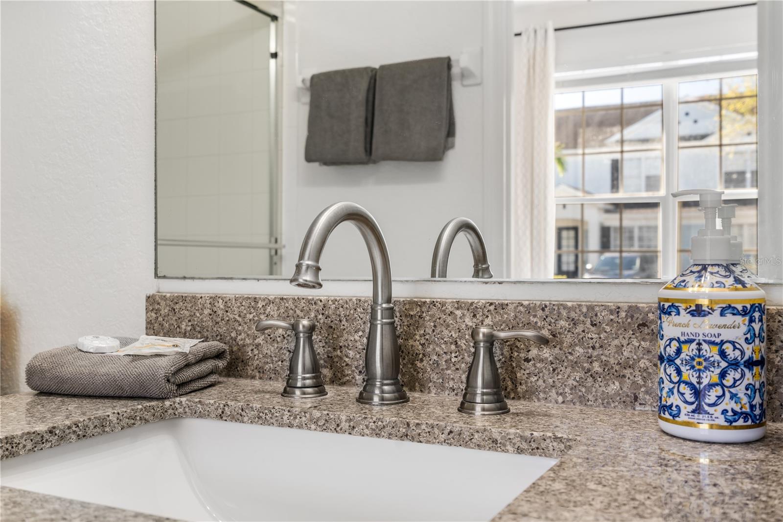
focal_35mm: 35
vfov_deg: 37.8
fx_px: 761
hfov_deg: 54.4
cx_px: 392
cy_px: 261
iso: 100
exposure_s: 1.6
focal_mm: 35
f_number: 8
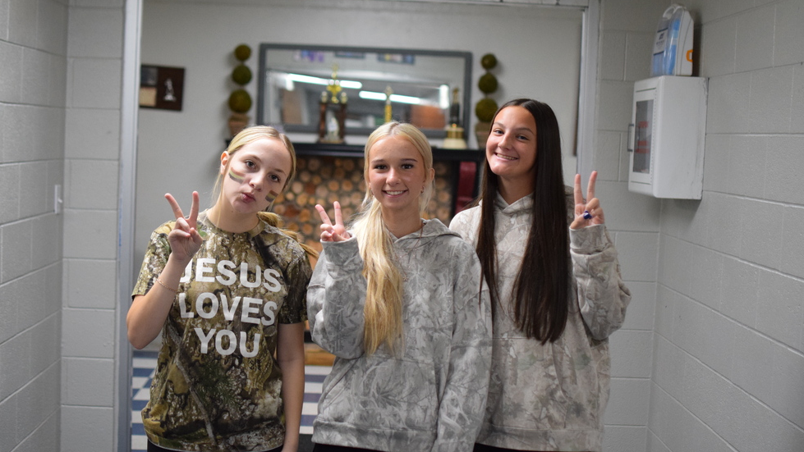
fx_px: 1227
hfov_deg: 36.3
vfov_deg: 20.9
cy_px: 256
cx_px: 393
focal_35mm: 58
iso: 1600
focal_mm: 35
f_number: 2
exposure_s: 1/500
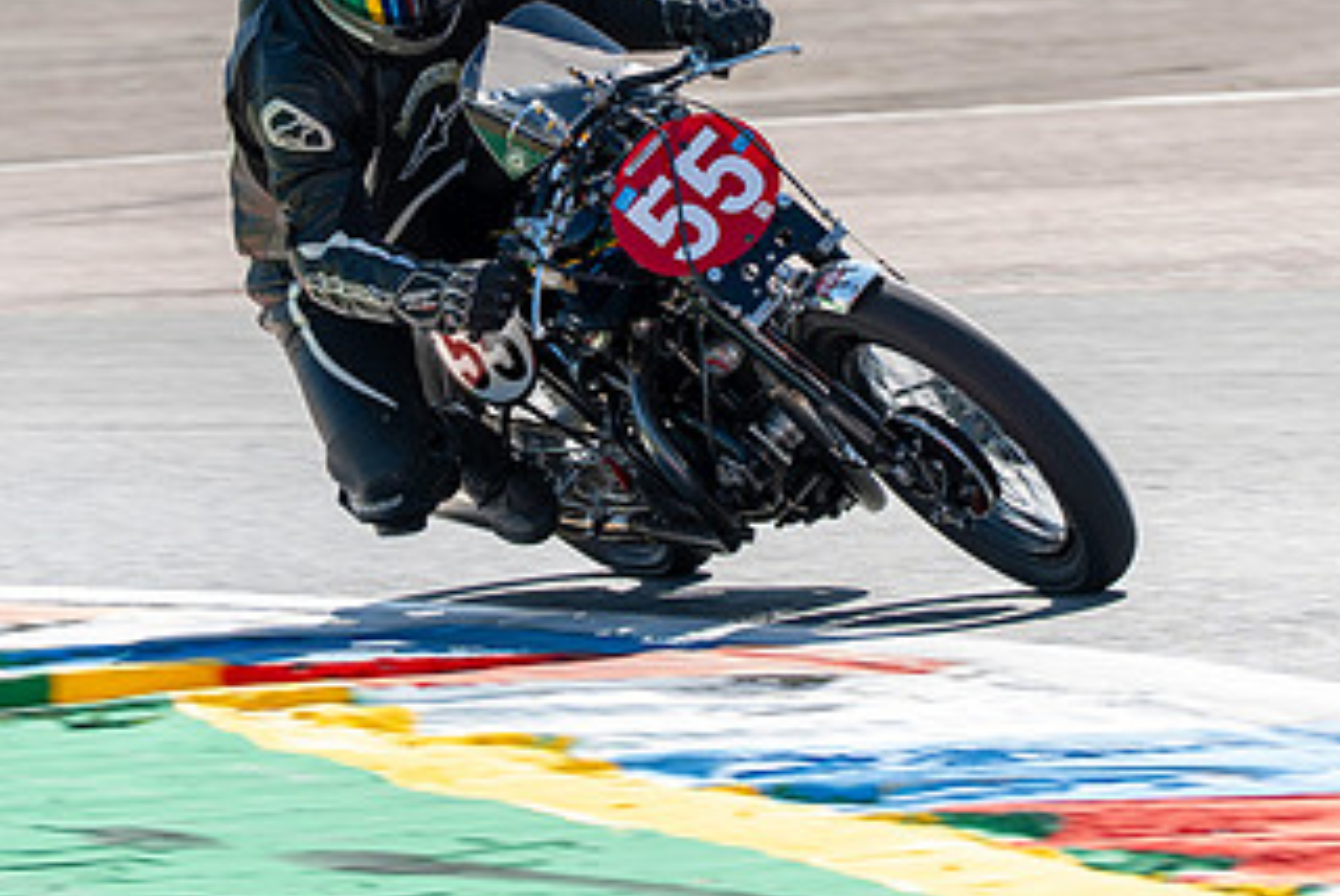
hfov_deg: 4.5
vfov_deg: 3.0
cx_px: 716
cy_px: 305
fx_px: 17212
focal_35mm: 462
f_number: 7.1
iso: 160
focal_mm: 200
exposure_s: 1/320
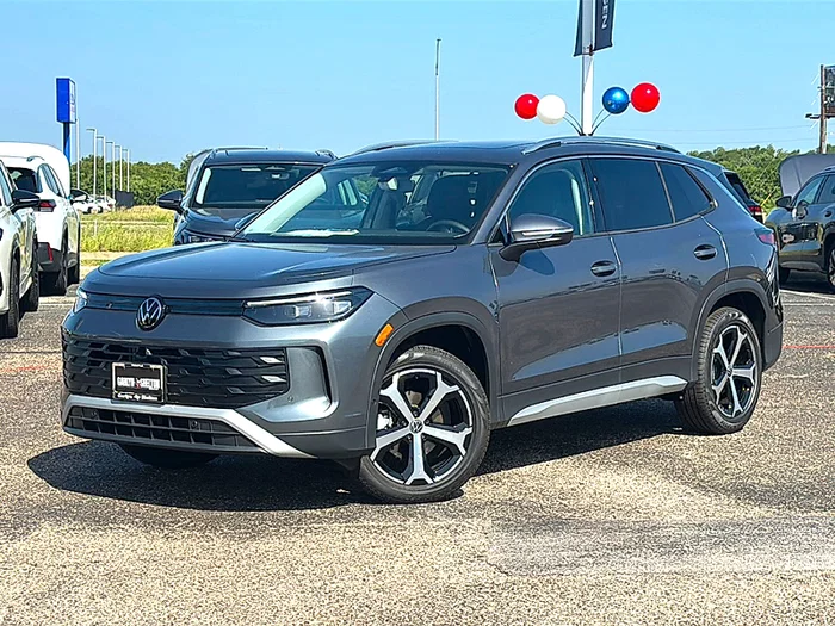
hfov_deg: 31.2
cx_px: 418
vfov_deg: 23.7
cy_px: 313
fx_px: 1496
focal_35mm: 62
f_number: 1.78
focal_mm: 6.86
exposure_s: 1/4219
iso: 80
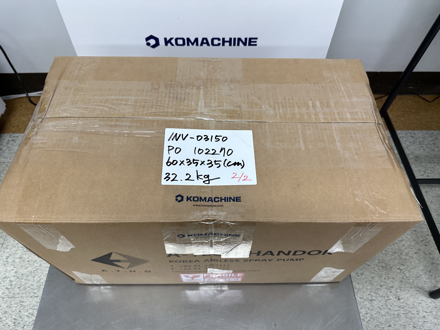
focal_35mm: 24
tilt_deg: -56.5
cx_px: 220
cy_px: 165
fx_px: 305
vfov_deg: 56.8
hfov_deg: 71.6
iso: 125
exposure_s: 1/120
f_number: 1.78
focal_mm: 6.86
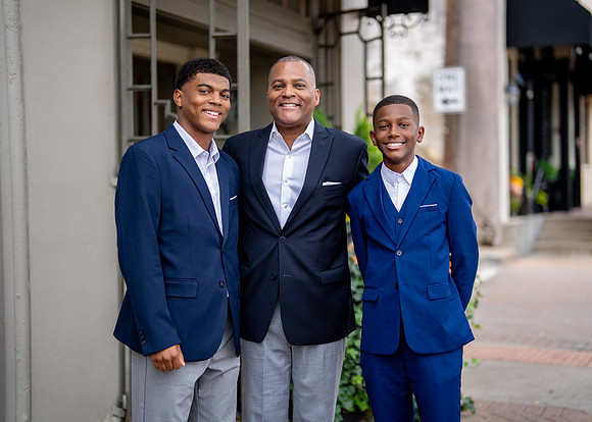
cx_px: 326
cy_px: 206
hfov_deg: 36.1
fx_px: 909
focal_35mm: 54
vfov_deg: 26.2
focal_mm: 50
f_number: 1.2
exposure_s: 1/2000
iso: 100
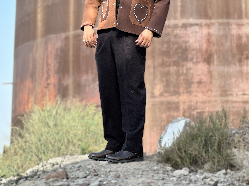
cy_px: 11
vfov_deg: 12.5
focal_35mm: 117
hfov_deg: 16.8
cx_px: 130
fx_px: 842
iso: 25
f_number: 2.8
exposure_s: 1/121
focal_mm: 9
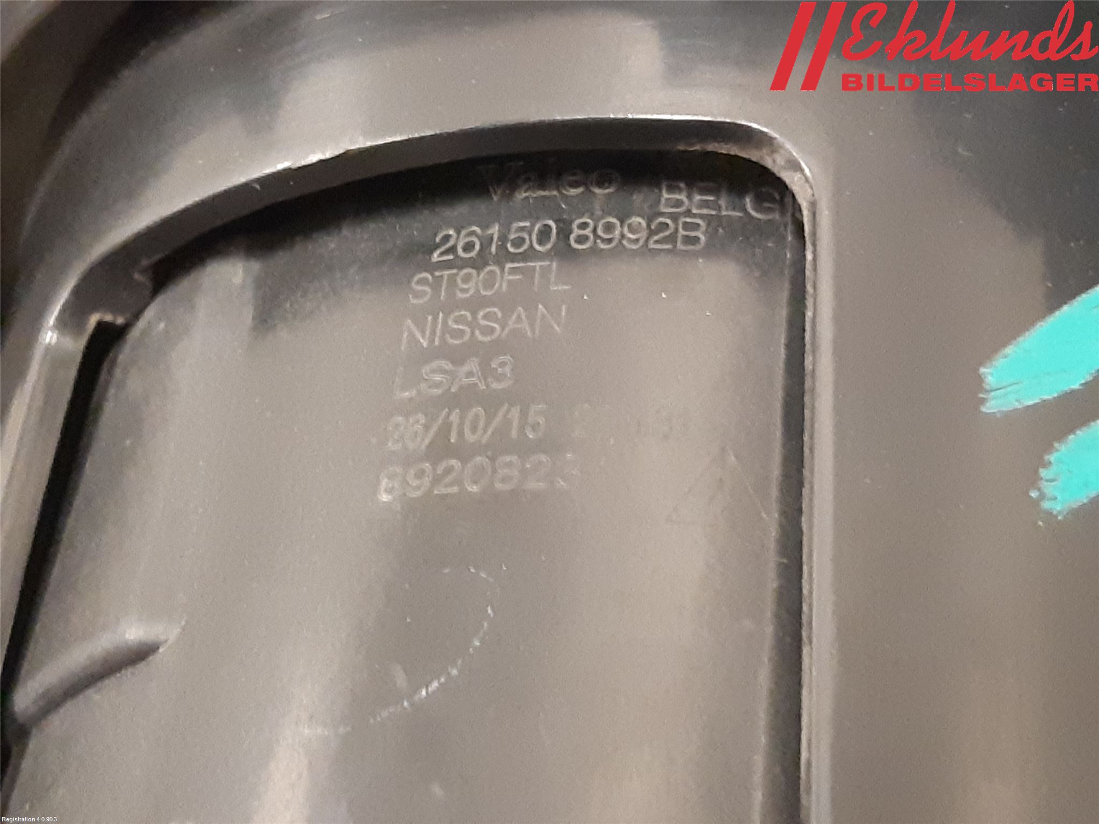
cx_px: 550
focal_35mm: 26
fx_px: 825
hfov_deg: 67.3
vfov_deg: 53.1
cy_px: 412
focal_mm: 3.93
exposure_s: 1/20
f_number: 1.7
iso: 500
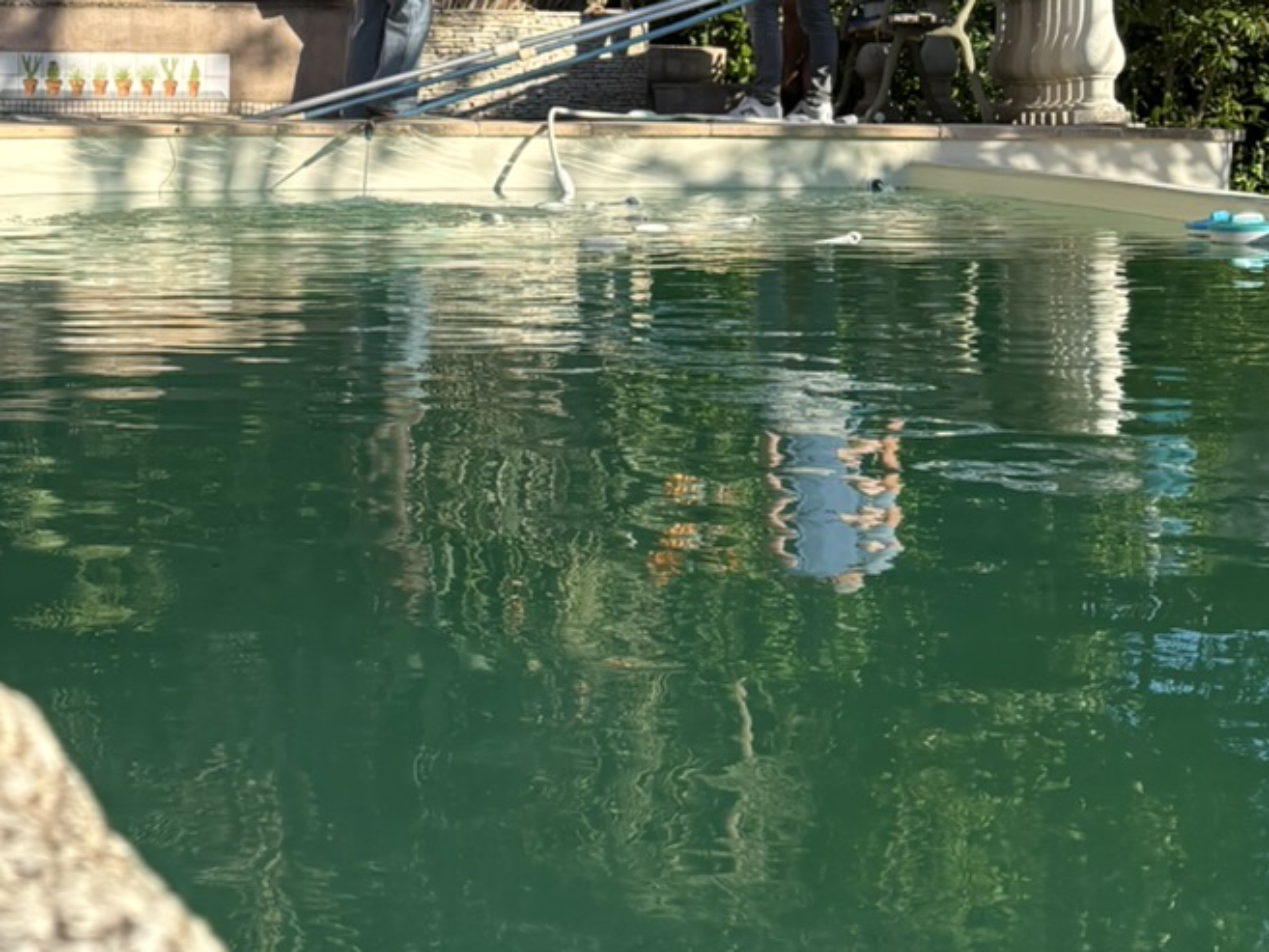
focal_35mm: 81
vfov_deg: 17.8
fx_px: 2970
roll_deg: -0.8
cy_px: 12
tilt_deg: -0.4
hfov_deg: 23.7
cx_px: 240
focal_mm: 5.96
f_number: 1.6
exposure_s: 1/1949
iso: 50
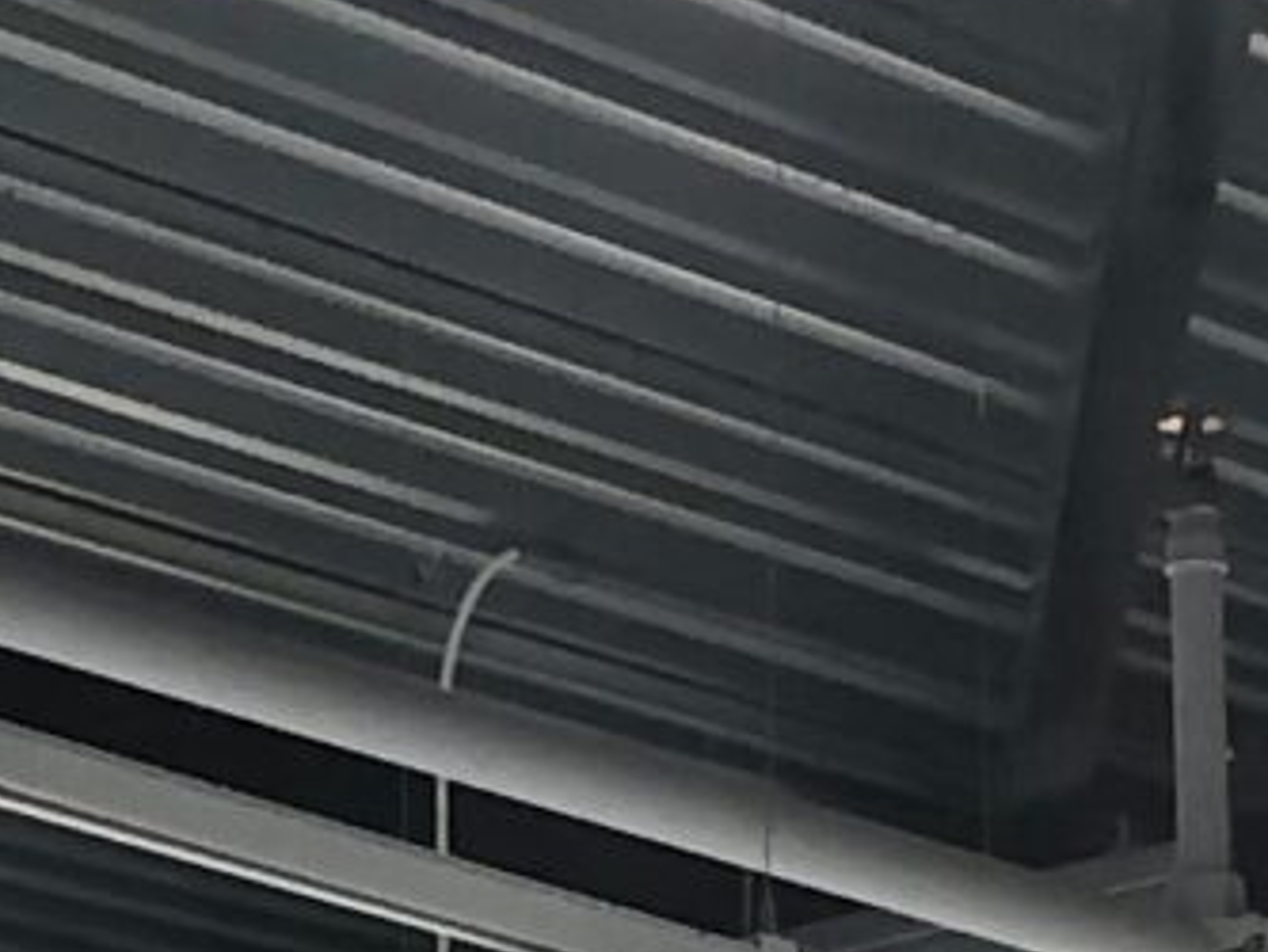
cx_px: 963
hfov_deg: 9.2
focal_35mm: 215
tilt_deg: +0.7
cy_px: 2989
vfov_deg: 6.3
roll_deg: +0.6
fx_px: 7878
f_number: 1.8
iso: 40
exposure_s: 1/100
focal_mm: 4
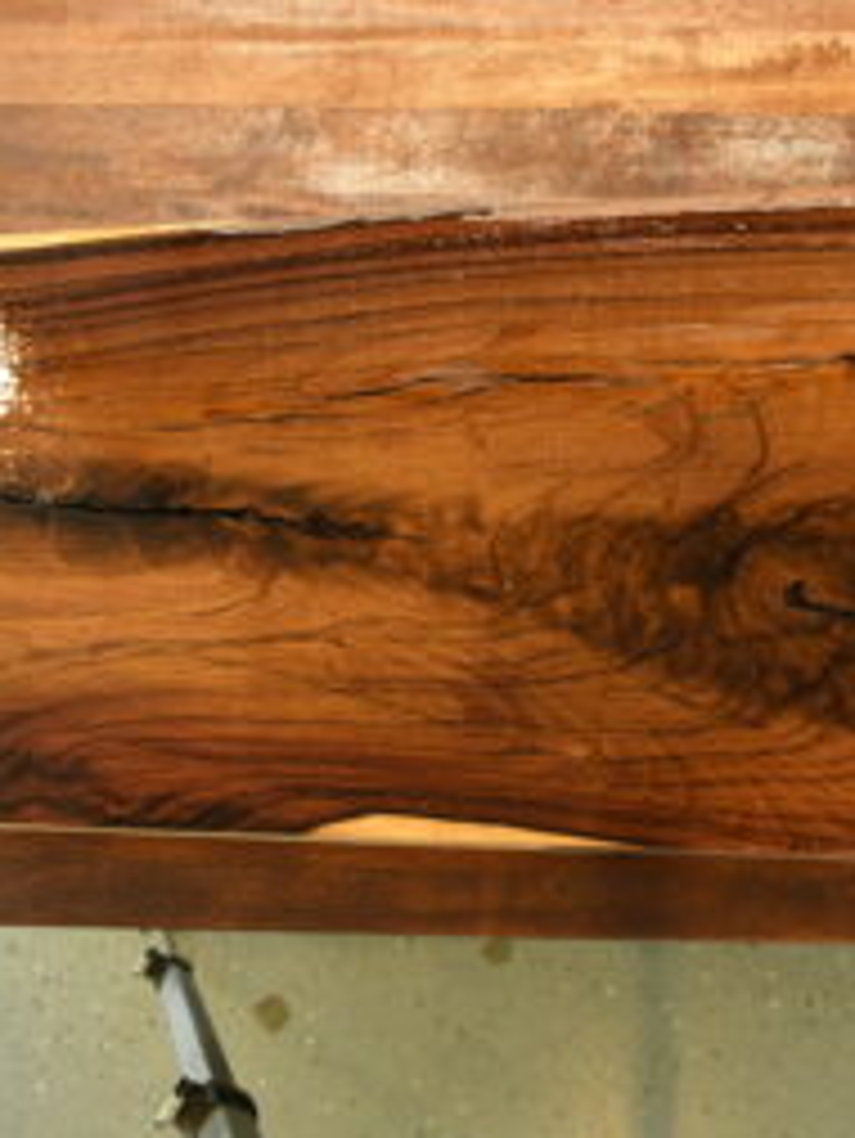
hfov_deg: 36.5
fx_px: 1275
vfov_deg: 48.1
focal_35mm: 39
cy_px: 562
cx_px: 608
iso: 2000
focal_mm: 17
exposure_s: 1/160
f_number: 3.5
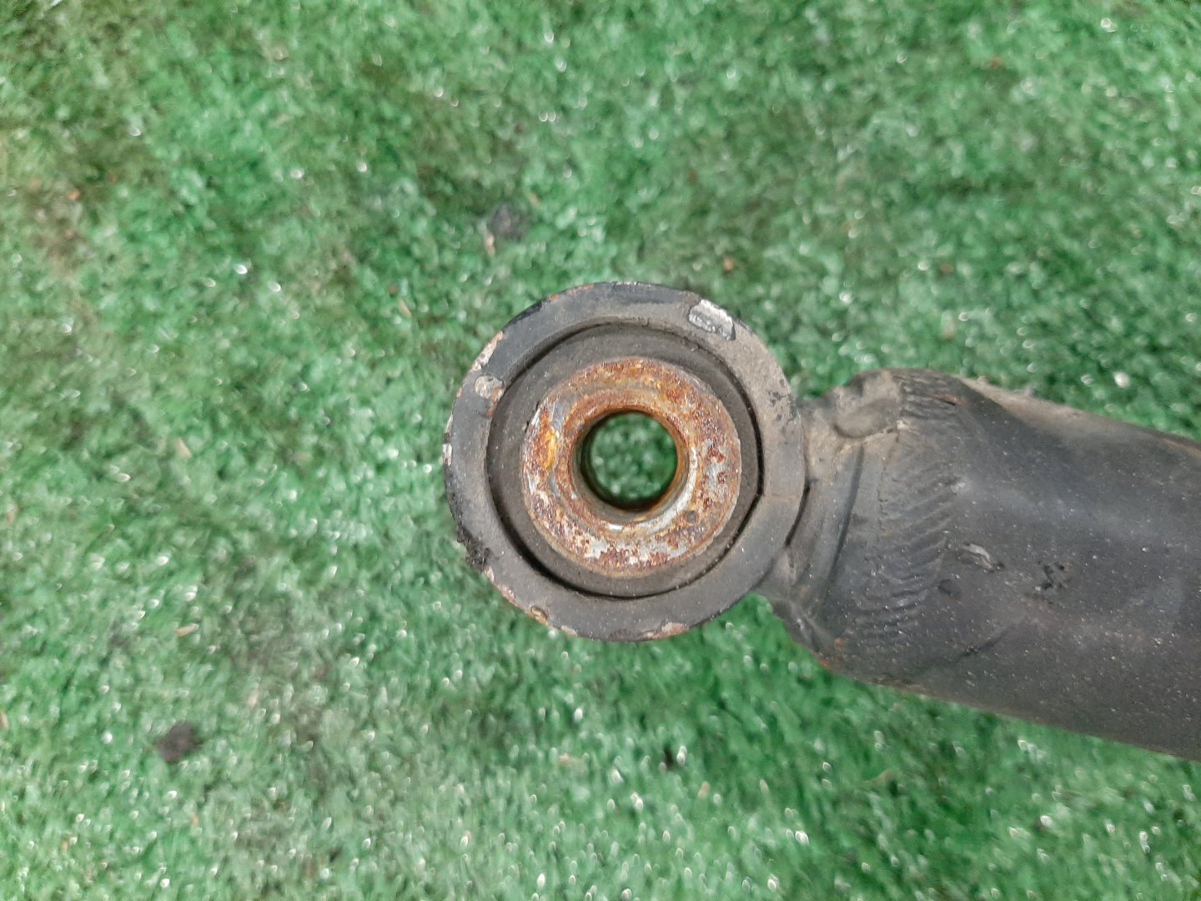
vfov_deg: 53.1
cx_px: 600
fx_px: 902
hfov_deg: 67.3
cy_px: 450
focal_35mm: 26
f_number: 1.7
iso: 278
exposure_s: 1/25
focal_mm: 3.93
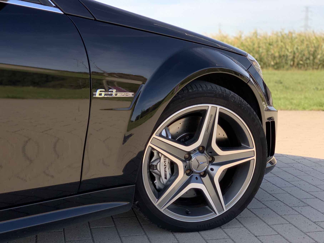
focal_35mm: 52
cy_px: 122
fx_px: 487
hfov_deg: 36.8
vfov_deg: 28.0
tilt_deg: -7.6
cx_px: 162
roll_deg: -1.7
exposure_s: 1/737
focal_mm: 6
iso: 16
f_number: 2.4
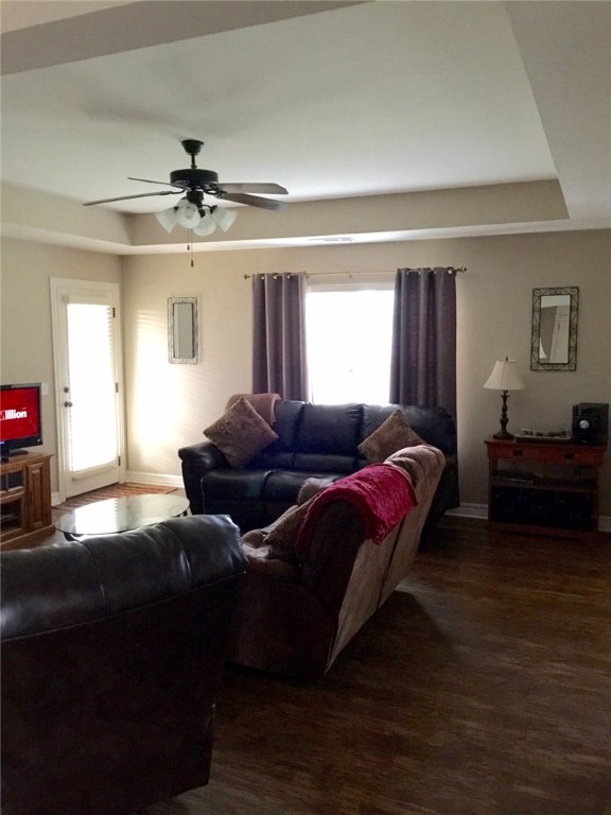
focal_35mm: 29
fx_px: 682
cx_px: 306
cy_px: 408
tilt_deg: -5.4
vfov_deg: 61.7
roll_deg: +0.4
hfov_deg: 48.2
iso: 125
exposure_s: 1/10
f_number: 2.2
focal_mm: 4.15
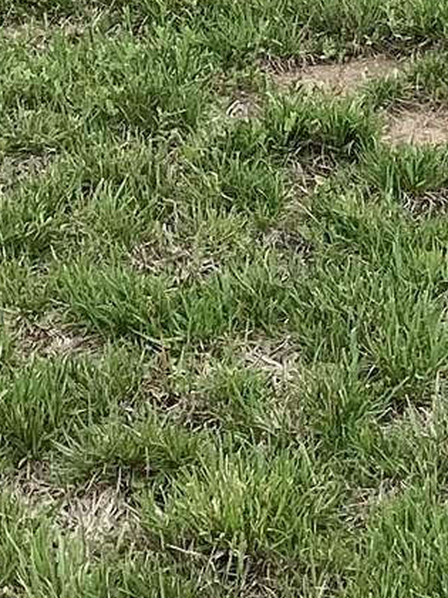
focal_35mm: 170
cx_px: 323
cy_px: -770
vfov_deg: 10.3
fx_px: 2934
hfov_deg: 8.7
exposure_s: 1/532
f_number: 2.4
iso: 25
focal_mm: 3.3
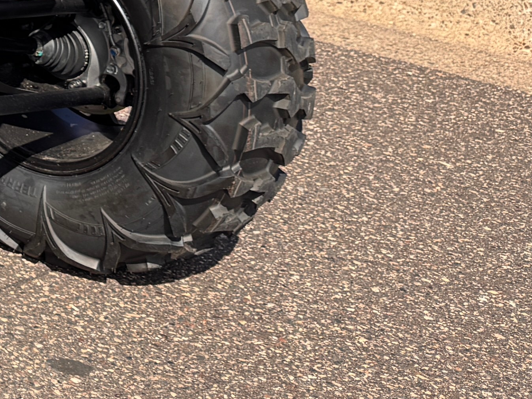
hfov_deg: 16.2
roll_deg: -2.0
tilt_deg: -10.0
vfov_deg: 13.7
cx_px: -428
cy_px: -182
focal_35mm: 102
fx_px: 1568
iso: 80
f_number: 1.78
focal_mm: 6.76
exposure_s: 1/2833
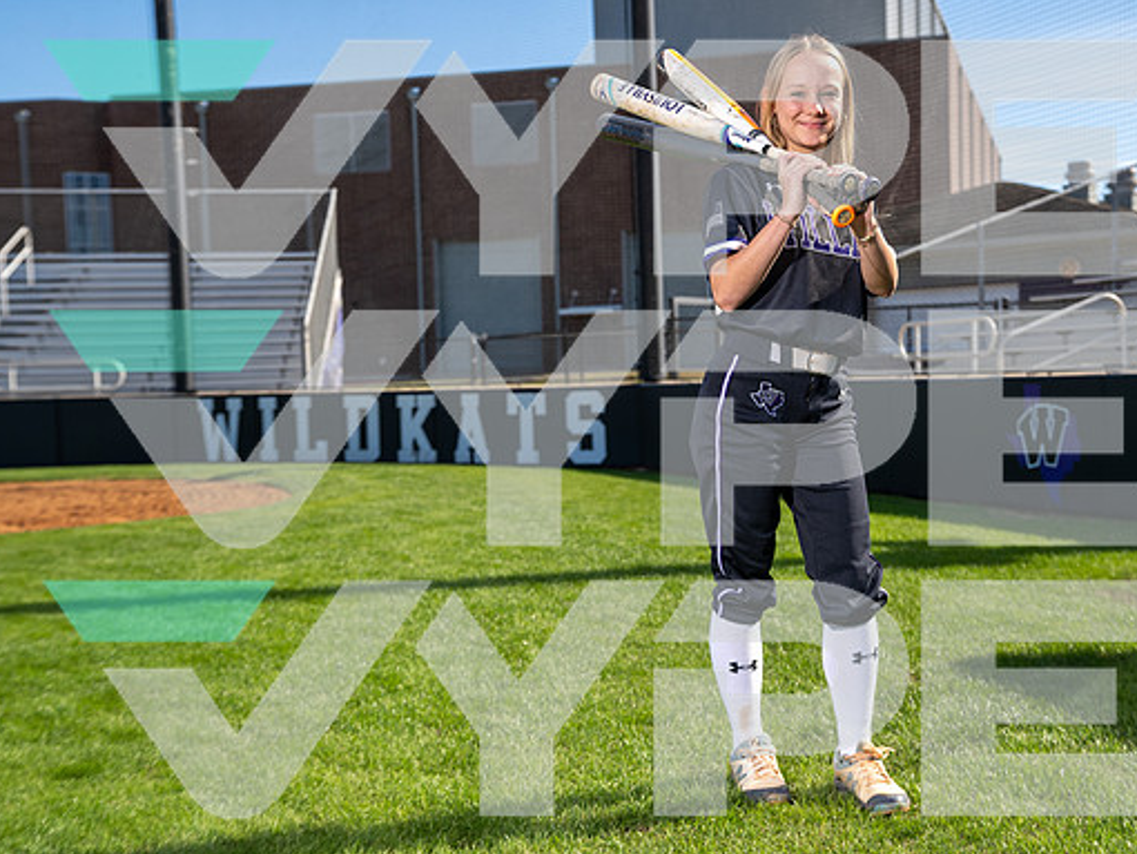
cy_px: 429
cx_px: 618
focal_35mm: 53
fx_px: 1742
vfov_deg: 27.5
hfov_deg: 36.1
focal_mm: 46
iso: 100
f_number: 4.5
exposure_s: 1/640
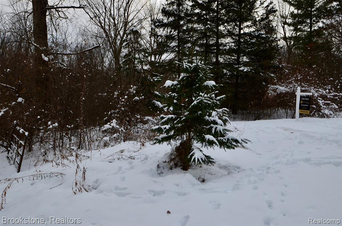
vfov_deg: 47.7
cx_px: 171
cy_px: 113
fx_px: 256
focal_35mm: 27
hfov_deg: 67.5
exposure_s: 1/125
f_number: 11
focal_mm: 18
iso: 140
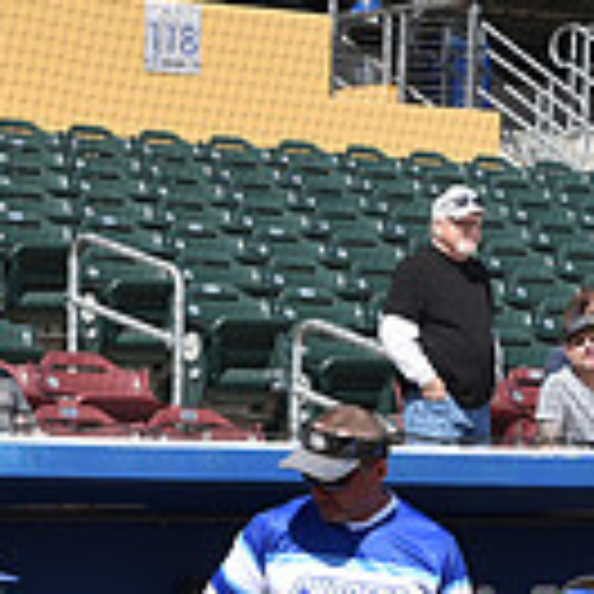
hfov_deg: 8.5
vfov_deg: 8.4
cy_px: 799
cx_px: 104
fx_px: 3980
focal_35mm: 205
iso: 200
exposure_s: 1/320
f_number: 9
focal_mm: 55
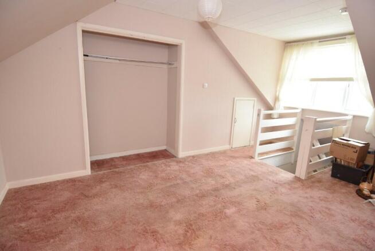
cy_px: 126
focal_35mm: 18
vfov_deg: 67.5
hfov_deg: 90.0
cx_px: 188
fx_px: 188
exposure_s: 1/125
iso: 800
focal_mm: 12
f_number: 5.6
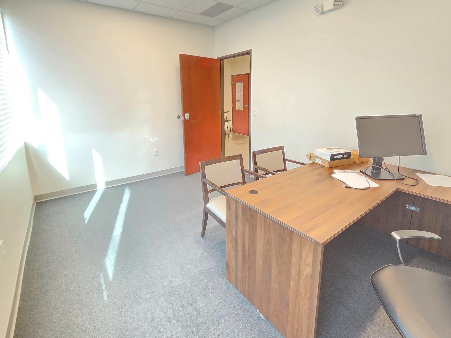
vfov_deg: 77.3
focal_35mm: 16
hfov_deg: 94.5
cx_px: 228
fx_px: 208
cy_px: 138
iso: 800
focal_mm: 2.2
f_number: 2.2
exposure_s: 1/60
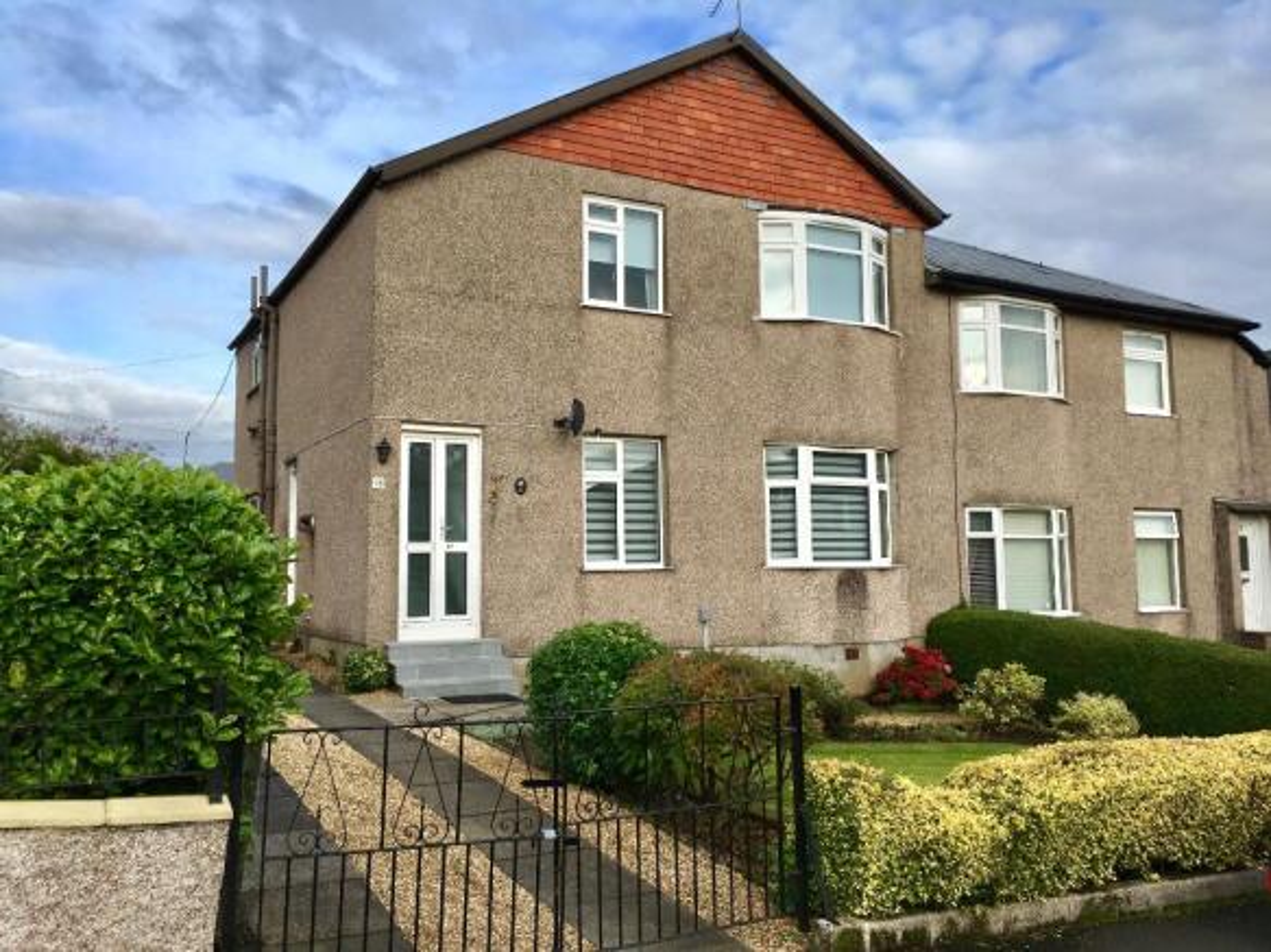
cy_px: 476
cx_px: 636
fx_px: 1065
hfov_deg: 61.7
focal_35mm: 29
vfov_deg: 48.2
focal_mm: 4.15
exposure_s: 1/905
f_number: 2.2
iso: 25
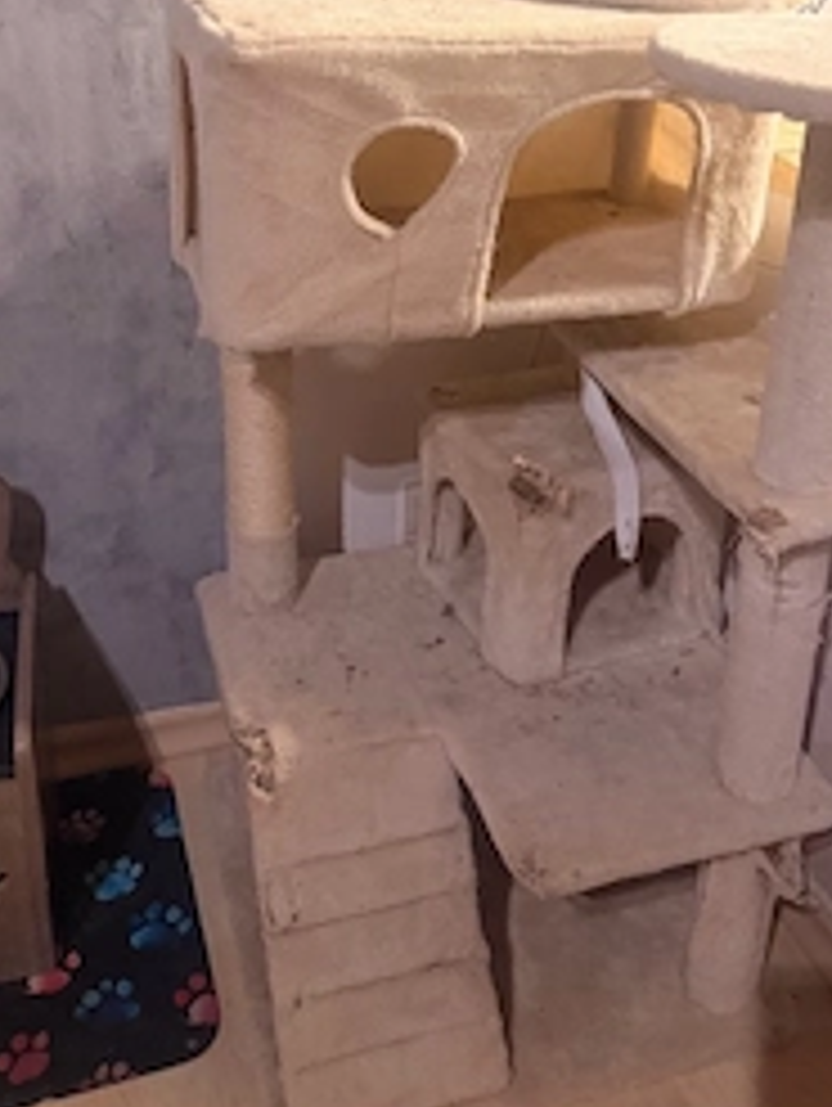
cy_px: 310
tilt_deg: -22.8
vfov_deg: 46.5
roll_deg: -2.6
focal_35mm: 39
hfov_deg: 36.9
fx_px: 1248
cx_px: 454
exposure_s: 1/50
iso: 800
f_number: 1.78
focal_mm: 6.76
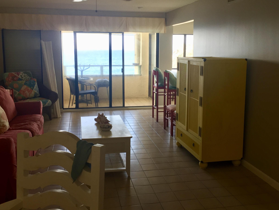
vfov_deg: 39.6
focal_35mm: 36
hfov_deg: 51.3
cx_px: 137
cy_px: 95
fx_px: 290
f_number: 2.2
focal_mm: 4.15
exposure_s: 1/120
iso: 50
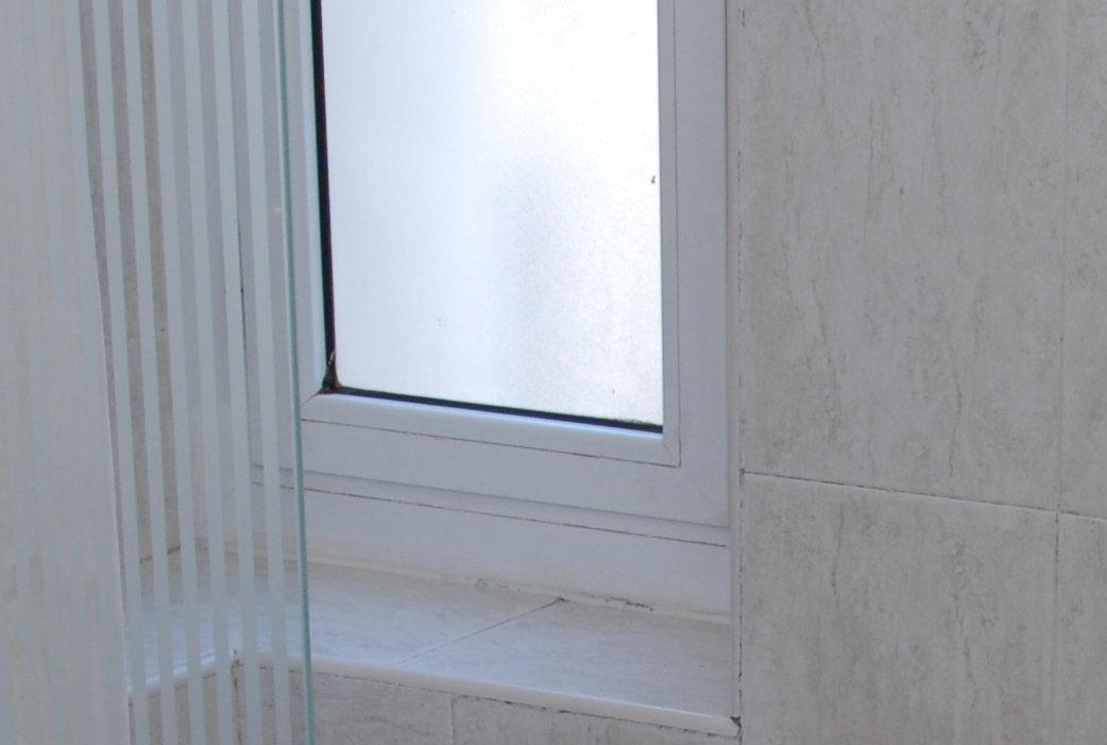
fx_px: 3762
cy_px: 782
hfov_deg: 16.6
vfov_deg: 11.2
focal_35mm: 122
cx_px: 856
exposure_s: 1/60
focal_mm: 22
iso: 250
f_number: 5
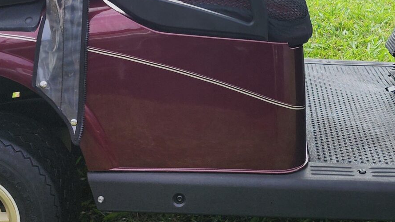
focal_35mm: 72
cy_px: -76
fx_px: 754
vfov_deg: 15.8
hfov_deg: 29.2
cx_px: 260
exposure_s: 1/701
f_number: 1.8
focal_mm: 6.4
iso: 12
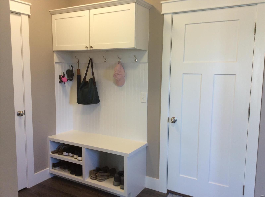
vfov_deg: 44.0
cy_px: 98
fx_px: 245
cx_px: 132
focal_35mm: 32
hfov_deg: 56.9
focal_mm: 3.3
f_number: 2.4
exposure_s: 1/24
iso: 40
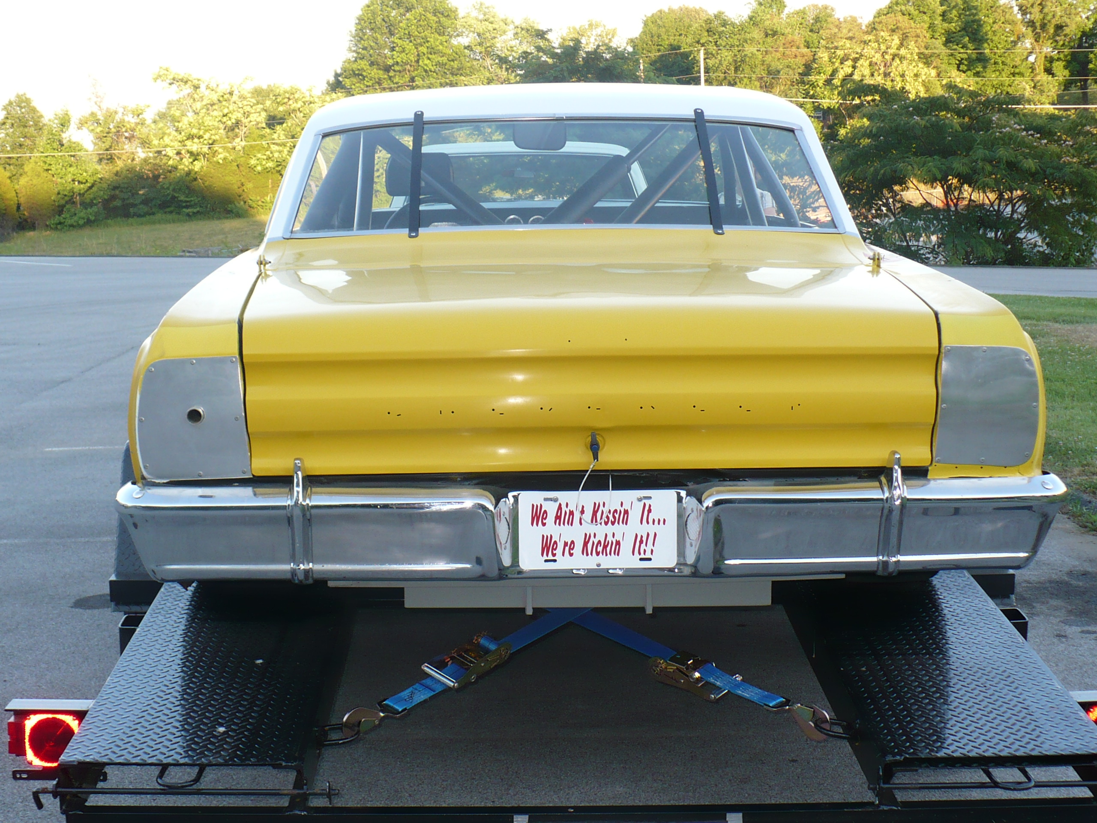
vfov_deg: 25.7
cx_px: 548
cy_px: 412
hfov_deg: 33.8
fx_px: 1806
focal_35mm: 57
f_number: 3
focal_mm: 7.9
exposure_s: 1/125
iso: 100
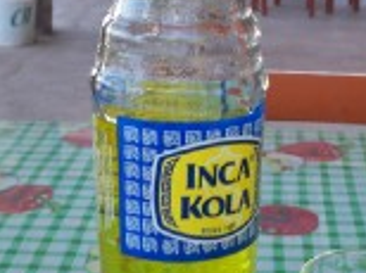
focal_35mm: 91
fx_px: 961
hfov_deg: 21.4
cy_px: 95
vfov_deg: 16.2
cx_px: 261
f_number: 3.1
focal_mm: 6.3
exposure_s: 1/100
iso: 64
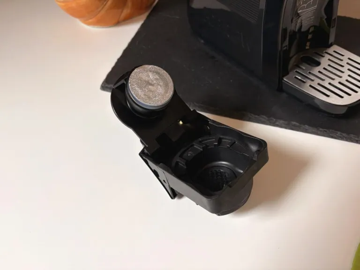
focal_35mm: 26
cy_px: 135
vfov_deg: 53.1
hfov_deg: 67.3
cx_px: 180
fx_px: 270
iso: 64
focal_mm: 5.96
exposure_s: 1/50
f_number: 1.6
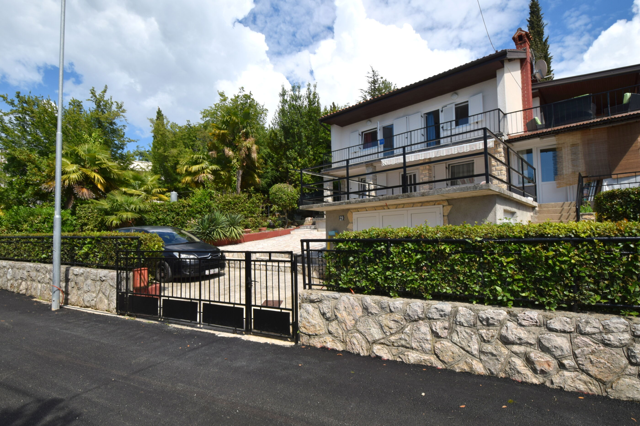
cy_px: 213
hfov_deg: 100.4
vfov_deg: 77.3
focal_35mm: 15
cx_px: 320
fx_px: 267
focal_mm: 10
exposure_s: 1/200
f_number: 11
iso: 100
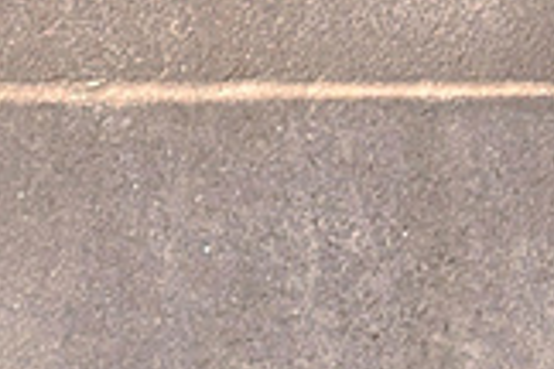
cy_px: -690
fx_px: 19419
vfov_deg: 1.1
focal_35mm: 1262
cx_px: 1310
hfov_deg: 1.6
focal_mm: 200
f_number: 11
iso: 80
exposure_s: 1/400
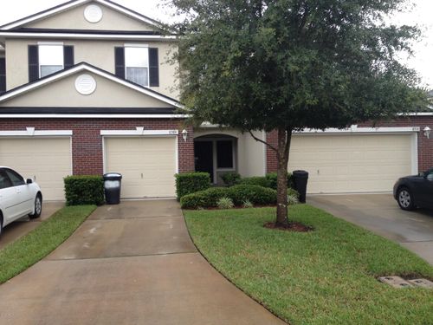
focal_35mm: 35
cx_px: 216
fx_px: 438
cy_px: 162
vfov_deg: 40.7
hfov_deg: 52.6
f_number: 2.4
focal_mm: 4.28
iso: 80
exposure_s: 1/120
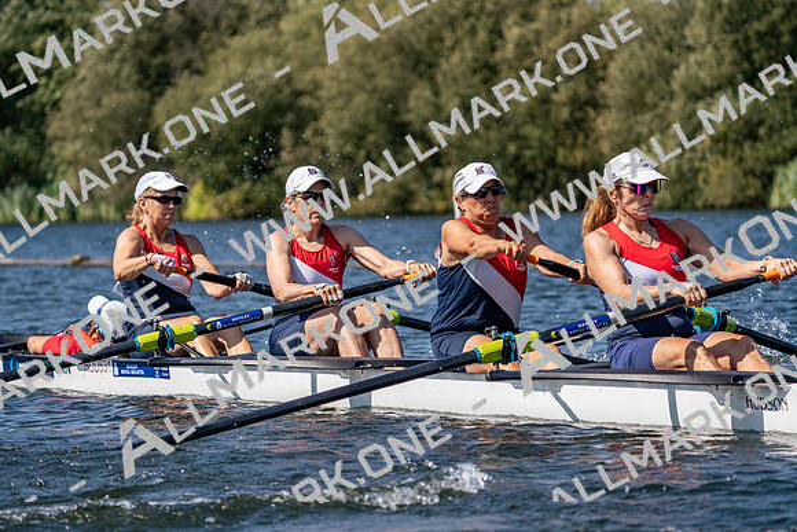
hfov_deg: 10.3
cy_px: 266
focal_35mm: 200
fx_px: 4429
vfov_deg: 6.9
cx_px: 398
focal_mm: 200
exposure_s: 1/2000
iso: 200
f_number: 5.6
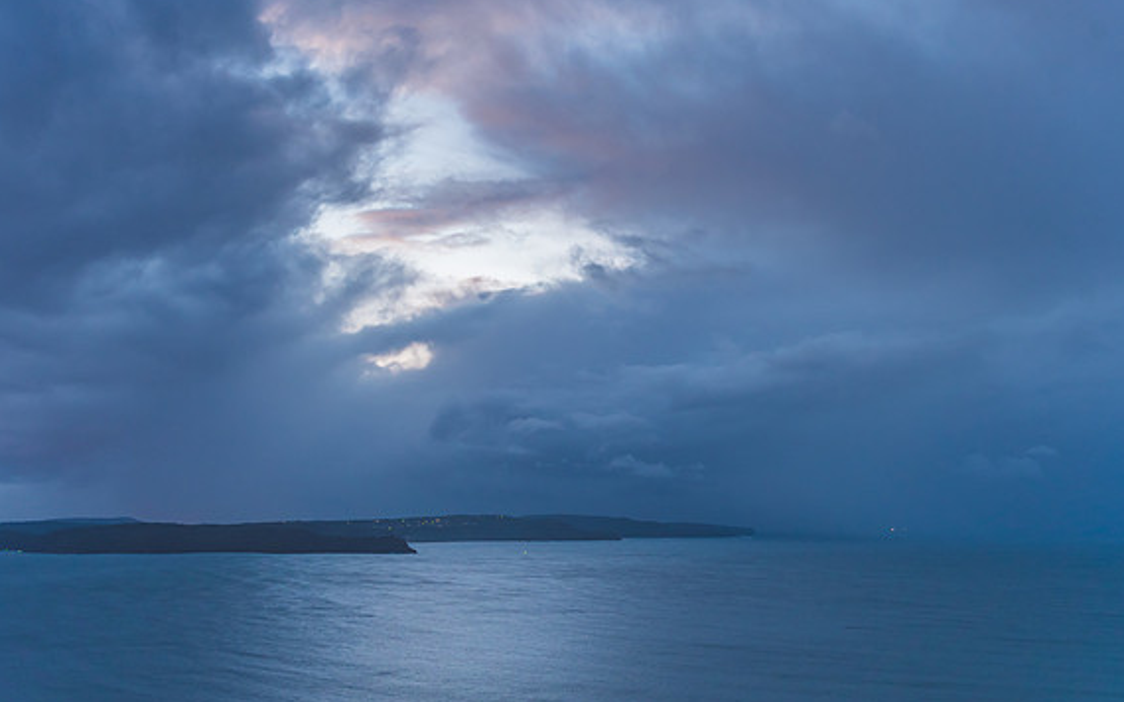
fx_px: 1286
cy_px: 354
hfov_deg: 47.2
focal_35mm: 42
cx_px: 566
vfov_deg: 30.5
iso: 400
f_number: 6.3
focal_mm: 27
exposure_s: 1.6
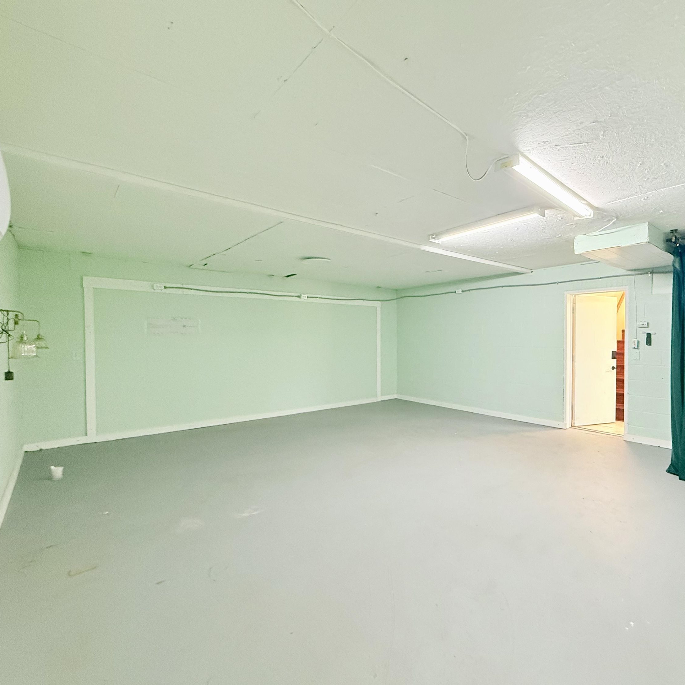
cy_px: 343
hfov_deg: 82.1
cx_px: 434
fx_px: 381
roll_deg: -0.3
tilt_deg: -0.2
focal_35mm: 17
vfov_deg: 84.0
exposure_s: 1/120
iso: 640
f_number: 2.2
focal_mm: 2.22
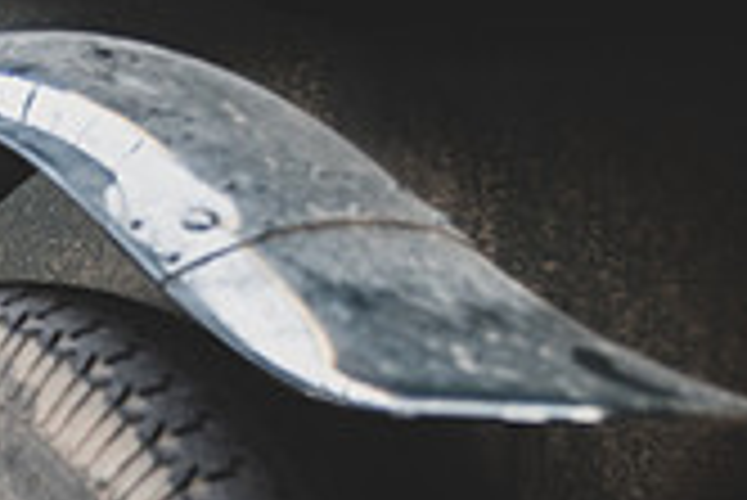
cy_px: 556
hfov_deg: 13.0
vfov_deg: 8.9
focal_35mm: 154
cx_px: -122
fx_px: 3198
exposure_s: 1/100
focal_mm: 44
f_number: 2.8
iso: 250
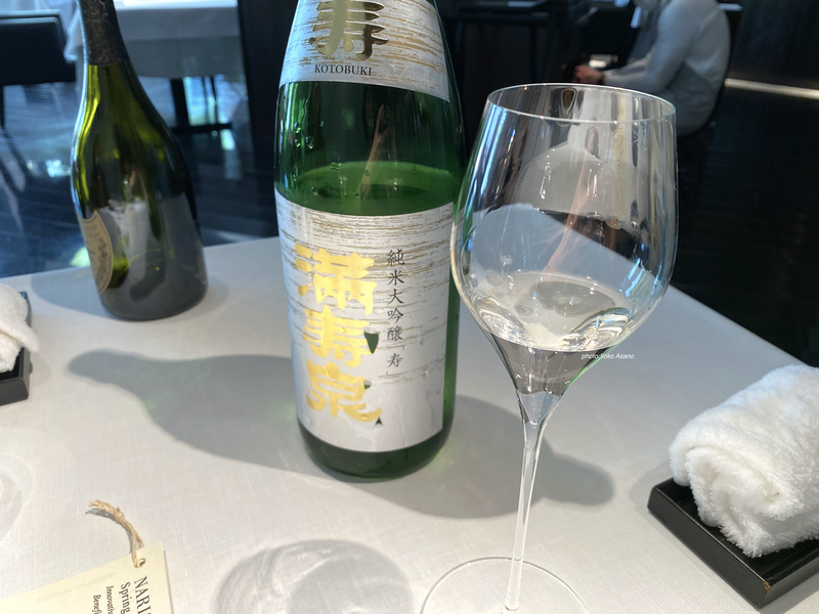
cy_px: 307
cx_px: 410
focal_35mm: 26
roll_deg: -0.2
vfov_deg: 53.1
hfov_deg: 67.3
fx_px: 615
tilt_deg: -29.5
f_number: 1.8
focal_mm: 4.25
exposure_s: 1/100
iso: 80
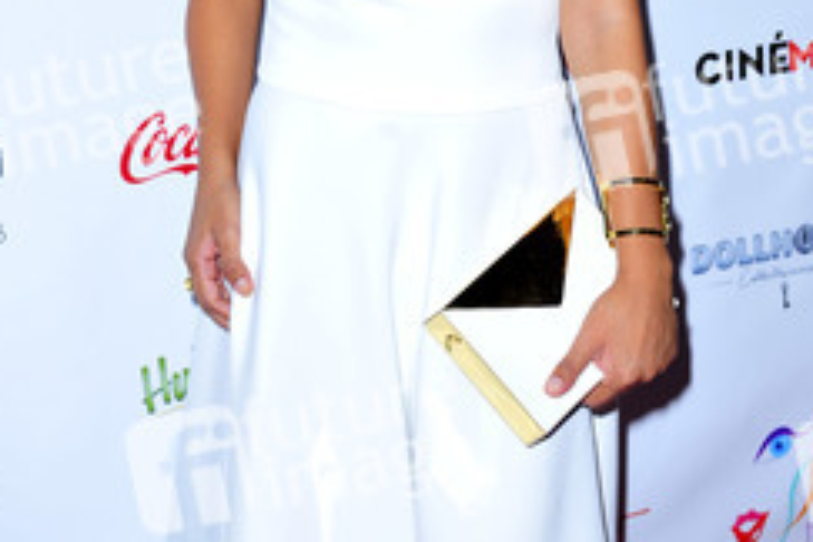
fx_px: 2303
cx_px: 396
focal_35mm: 102
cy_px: -47
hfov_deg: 20.0
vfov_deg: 13.2
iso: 500
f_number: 5.6
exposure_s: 1/320
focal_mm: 62
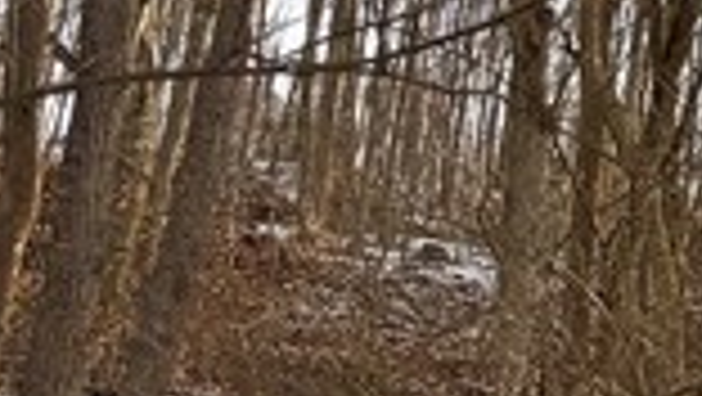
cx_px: 1080
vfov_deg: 12.1
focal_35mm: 100
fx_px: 1863
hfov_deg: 18.6
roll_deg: -0.3
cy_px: 238
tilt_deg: +22.2
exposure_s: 1/770
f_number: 2.2
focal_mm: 2.2
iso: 32
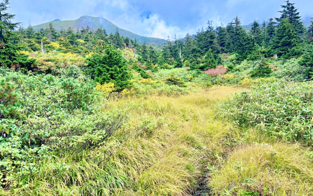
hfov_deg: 64.6
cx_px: 161
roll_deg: +2.3
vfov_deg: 43.0
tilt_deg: -1.6
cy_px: 116
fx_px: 247
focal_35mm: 29
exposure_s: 1/708
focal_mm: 5.96
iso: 64
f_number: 1.6
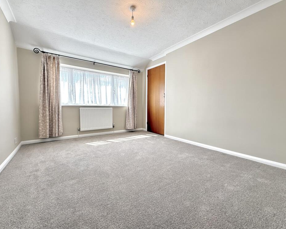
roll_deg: -1.0
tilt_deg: -2.9
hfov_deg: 96.8
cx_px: 138
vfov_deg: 84.0
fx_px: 127
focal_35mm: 15
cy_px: 113
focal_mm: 2.22
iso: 64
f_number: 2.2
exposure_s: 1/104
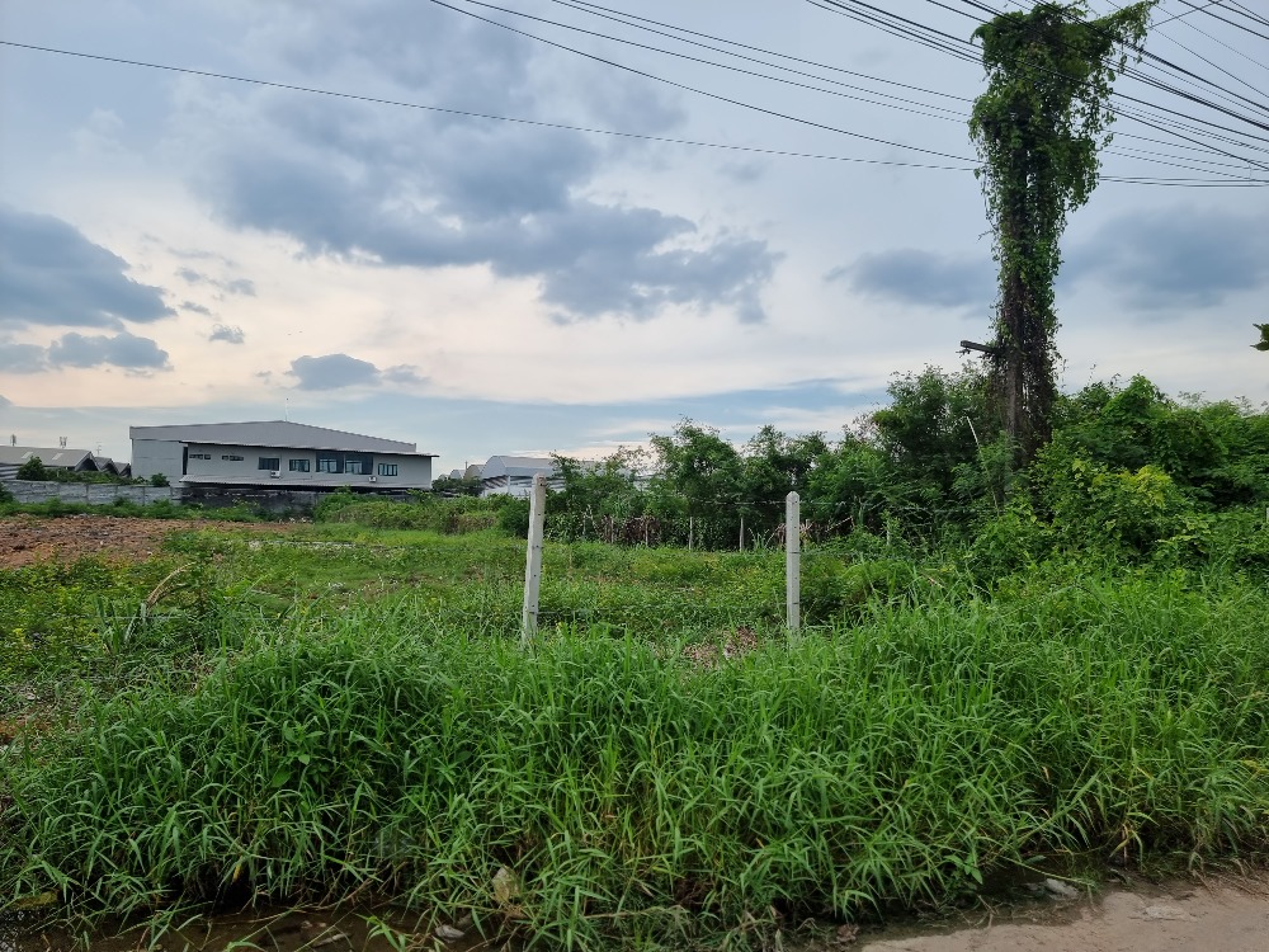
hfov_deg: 71.6
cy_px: 476
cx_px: 634
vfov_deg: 56.8
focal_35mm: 24
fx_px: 880
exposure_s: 1/730
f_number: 1.8
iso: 50
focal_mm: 6.7
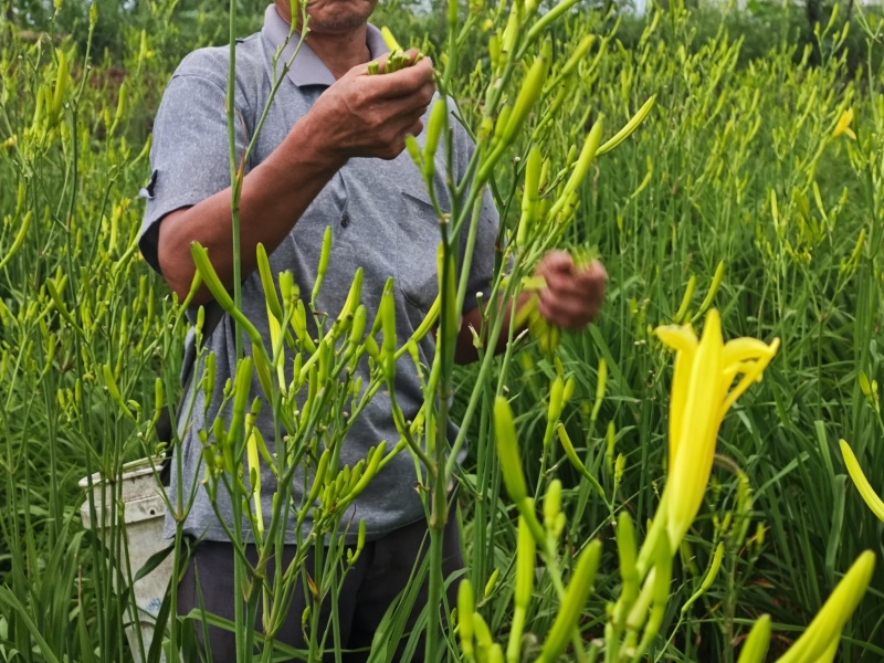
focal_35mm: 75
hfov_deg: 26.0
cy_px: 332
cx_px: 442
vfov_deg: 19.6
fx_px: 1915
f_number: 2
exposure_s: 1/100
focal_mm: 9
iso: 500
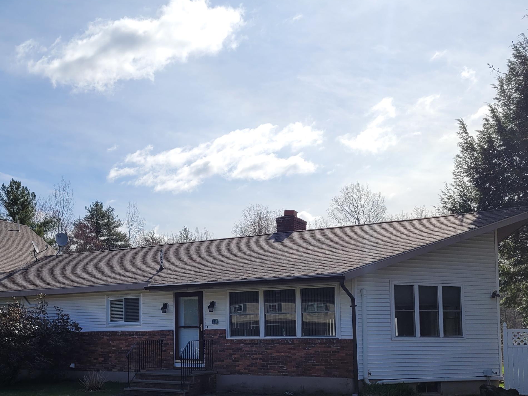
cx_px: 168
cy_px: 309
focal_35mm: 41
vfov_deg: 34.2
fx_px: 625
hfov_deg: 45.0
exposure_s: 1/4541
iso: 40
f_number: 1.8
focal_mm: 5.4
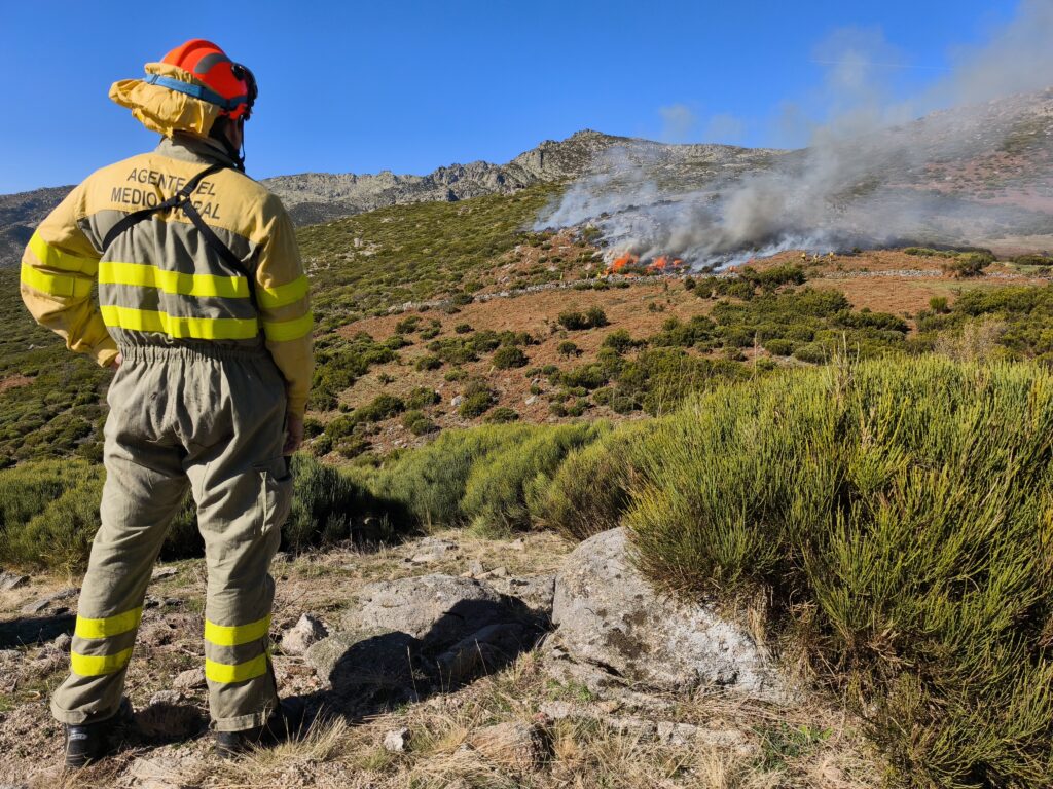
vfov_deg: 58.9
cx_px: 526
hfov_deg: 73.9
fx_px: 700
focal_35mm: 23
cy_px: 394
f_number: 1.6
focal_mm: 6.57
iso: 50
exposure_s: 1/3805
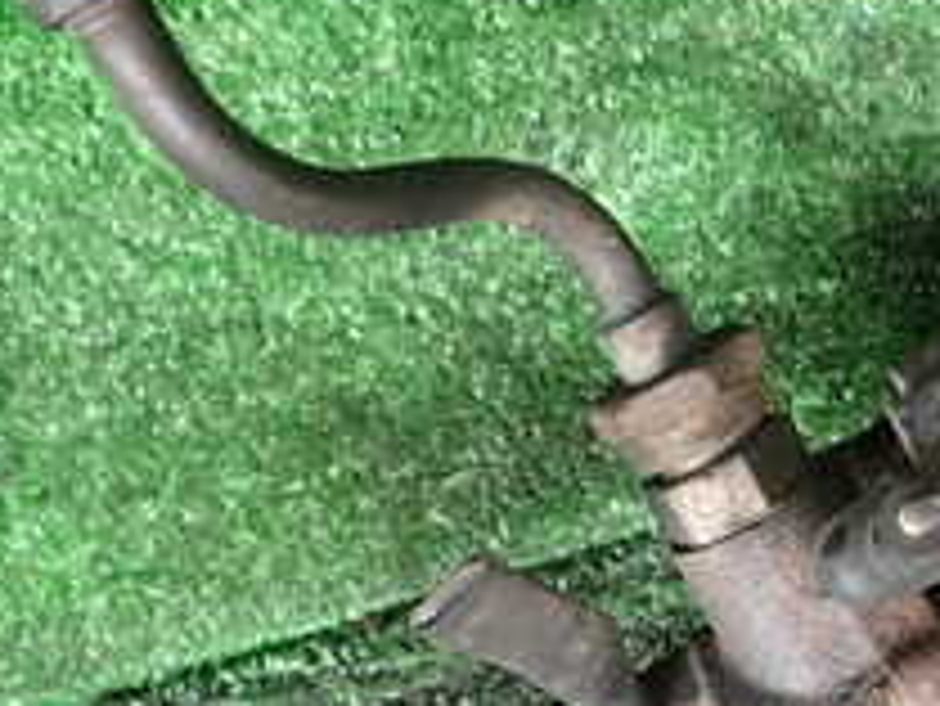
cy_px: 369
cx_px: 1030
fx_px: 2337
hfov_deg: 21.6
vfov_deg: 17.2
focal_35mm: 86
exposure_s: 1/60
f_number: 2.3
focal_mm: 5.4
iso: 200
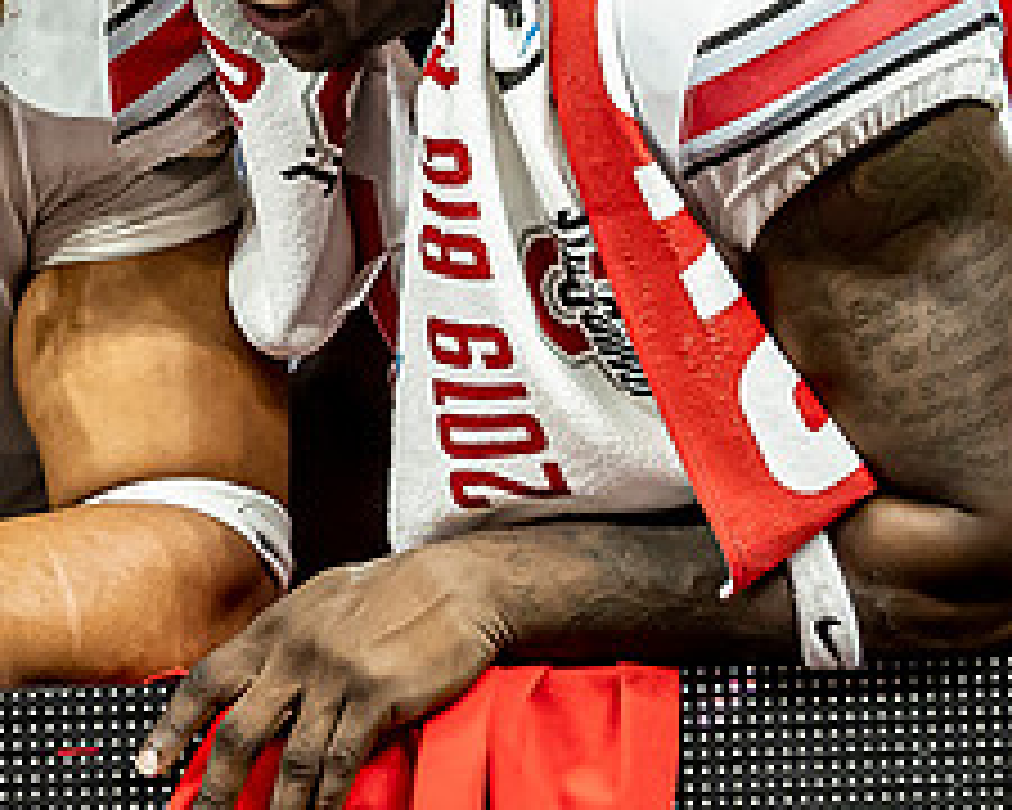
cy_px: -247
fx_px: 22254
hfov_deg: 2.6
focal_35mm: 743
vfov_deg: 2.1
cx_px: -227
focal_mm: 82
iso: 1250
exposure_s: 1/320
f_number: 3.5
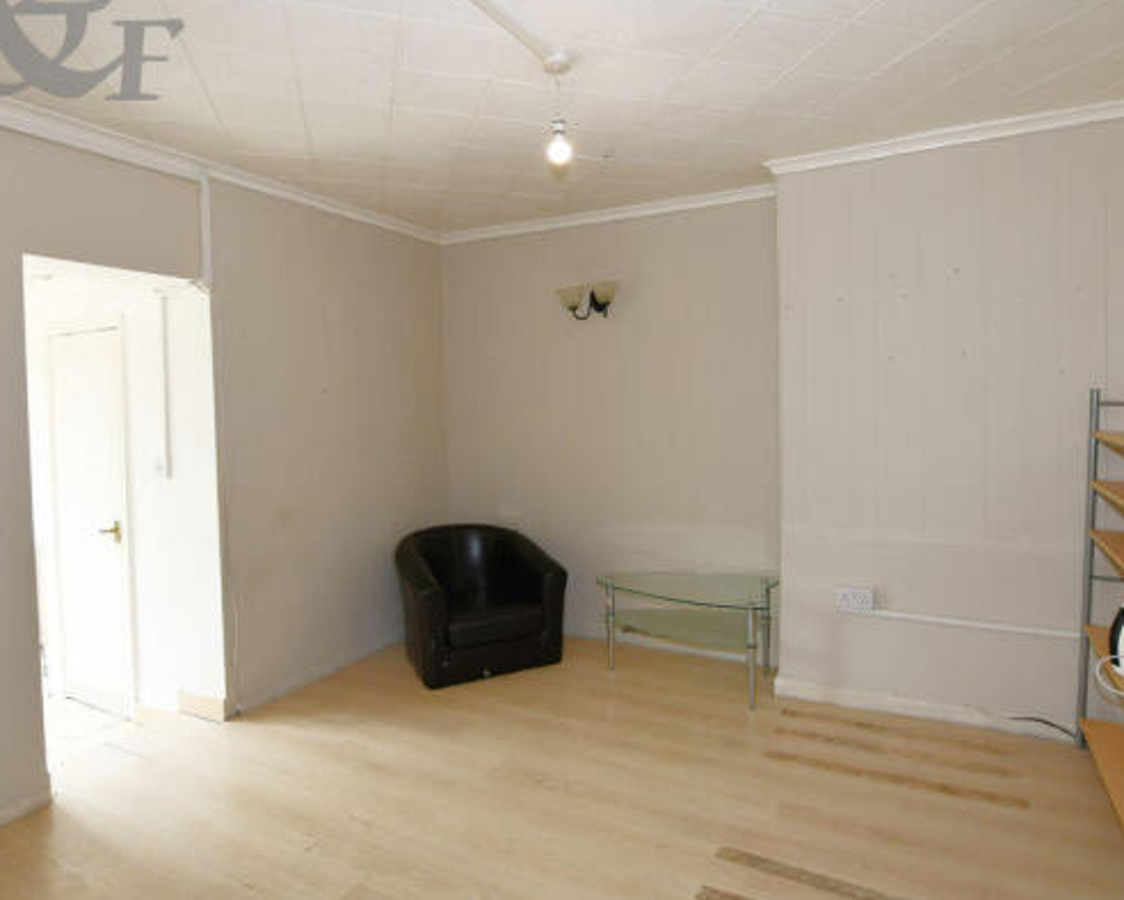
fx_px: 666
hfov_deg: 80.3
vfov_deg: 68.0
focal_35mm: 20
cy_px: 417
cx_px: 577
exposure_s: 1/100
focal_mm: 11
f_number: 5
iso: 200
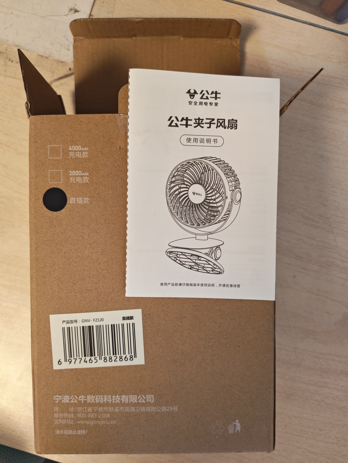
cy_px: 232
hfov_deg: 56.8
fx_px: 322
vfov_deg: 71.6
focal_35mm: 24
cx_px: 174
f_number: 1.9
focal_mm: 6.12
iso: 1600
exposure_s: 1/50
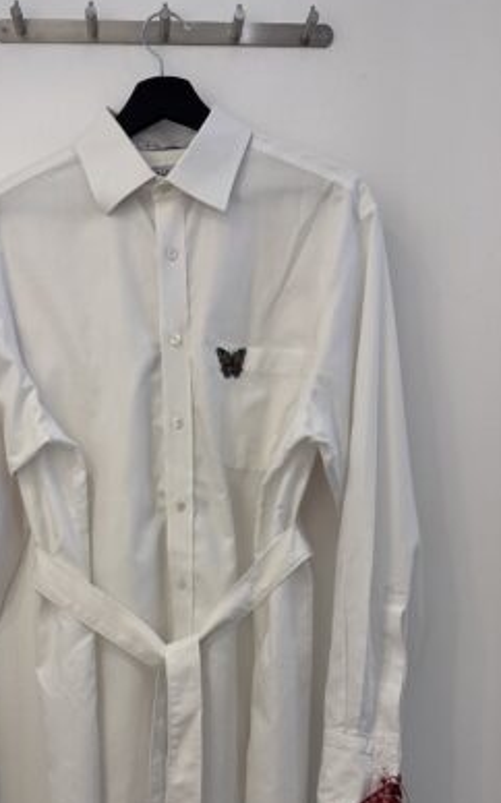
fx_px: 766
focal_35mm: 35
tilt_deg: -2.5
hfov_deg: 35.9
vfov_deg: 54.4
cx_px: 168
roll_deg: -0.3
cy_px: 523
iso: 160
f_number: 1.78
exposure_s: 1/100
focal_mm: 6.86
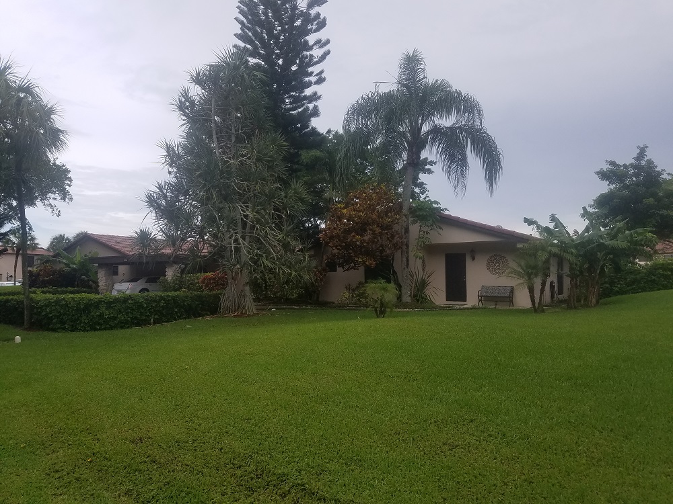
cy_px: 252
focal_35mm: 26
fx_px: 505
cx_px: 336
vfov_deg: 53.1
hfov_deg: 67.3
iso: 50
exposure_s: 1/1728
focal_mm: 4.2
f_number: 1.7
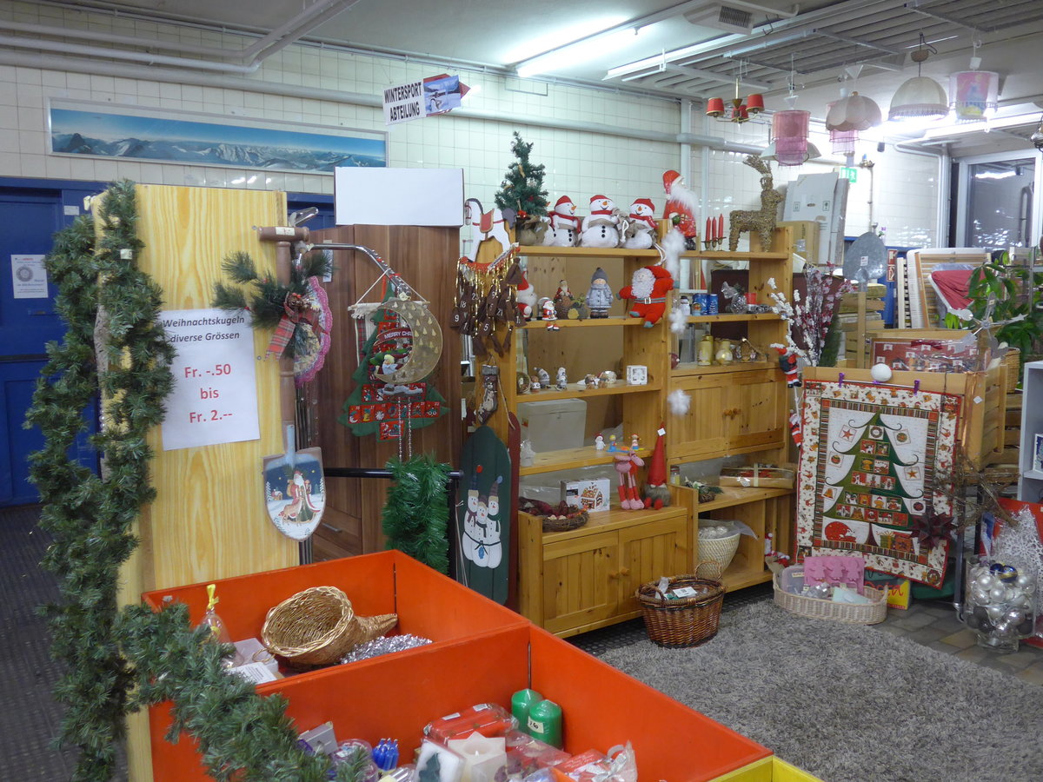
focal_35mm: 29
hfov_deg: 61.7
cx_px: 522
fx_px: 874
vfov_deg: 48.2
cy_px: 391
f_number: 2
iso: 400
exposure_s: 1/40
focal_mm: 6
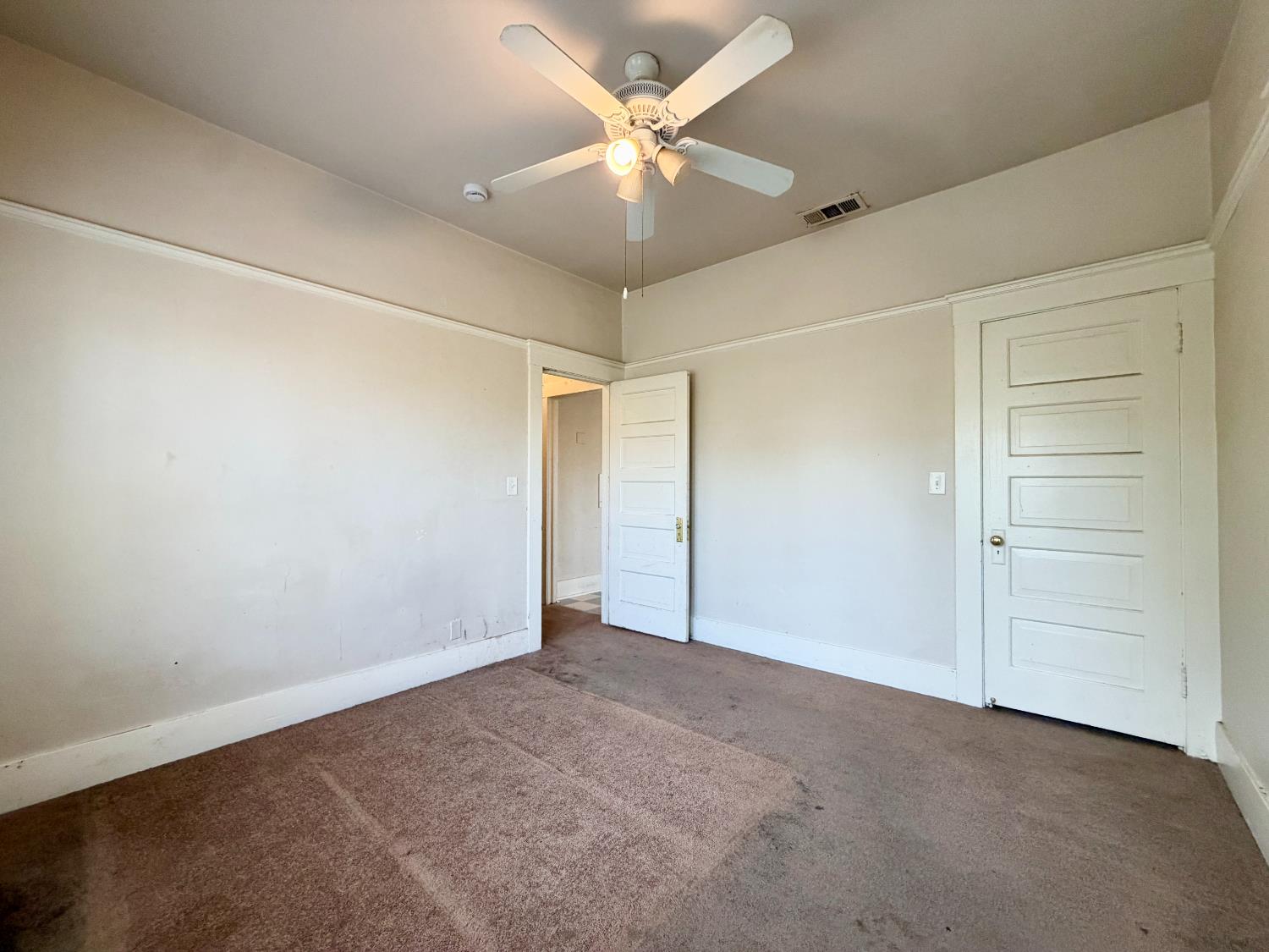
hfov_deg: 102.1
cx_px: 634
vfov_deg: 85.7
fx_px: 513
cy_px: 476
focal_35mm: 14
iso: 320
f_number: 2.2
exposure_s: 1/120
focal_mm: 2.22
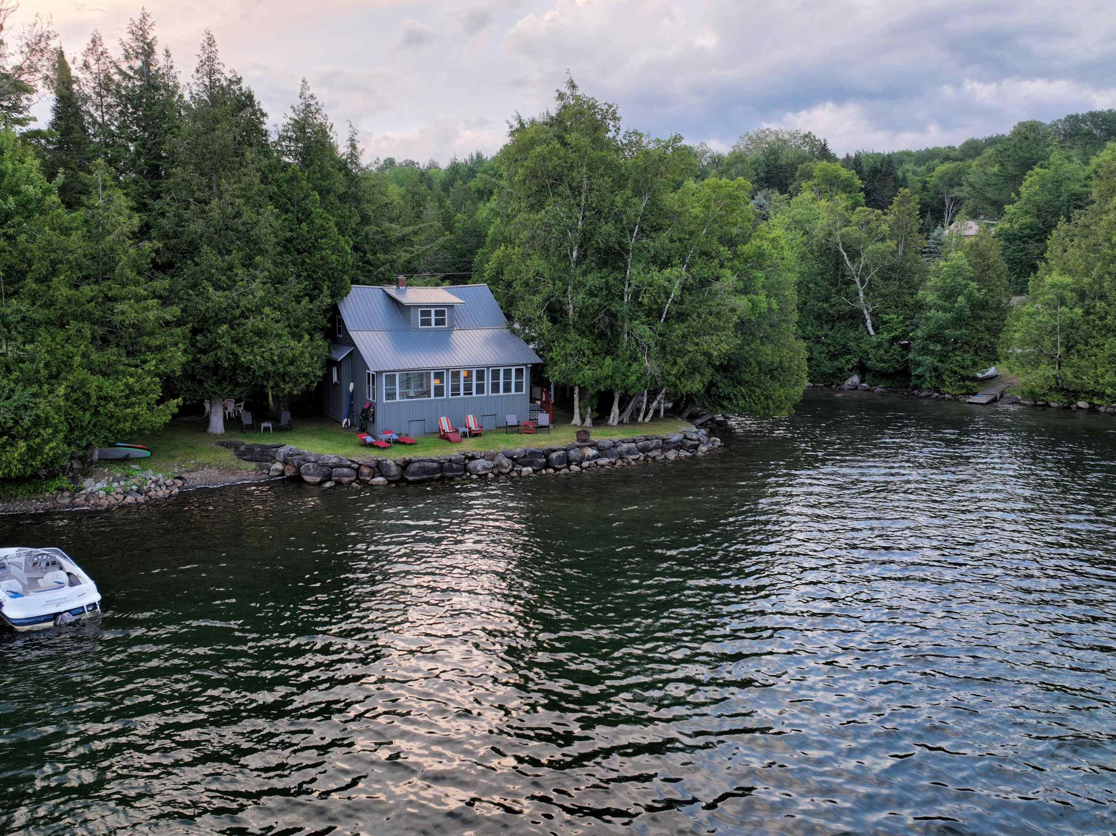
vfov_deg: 51.3
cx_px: 503
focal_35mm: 27
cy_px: 422
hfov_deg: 65.2
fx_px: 870
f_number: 2.8
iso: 360
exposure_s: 1/100
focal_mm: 12.29
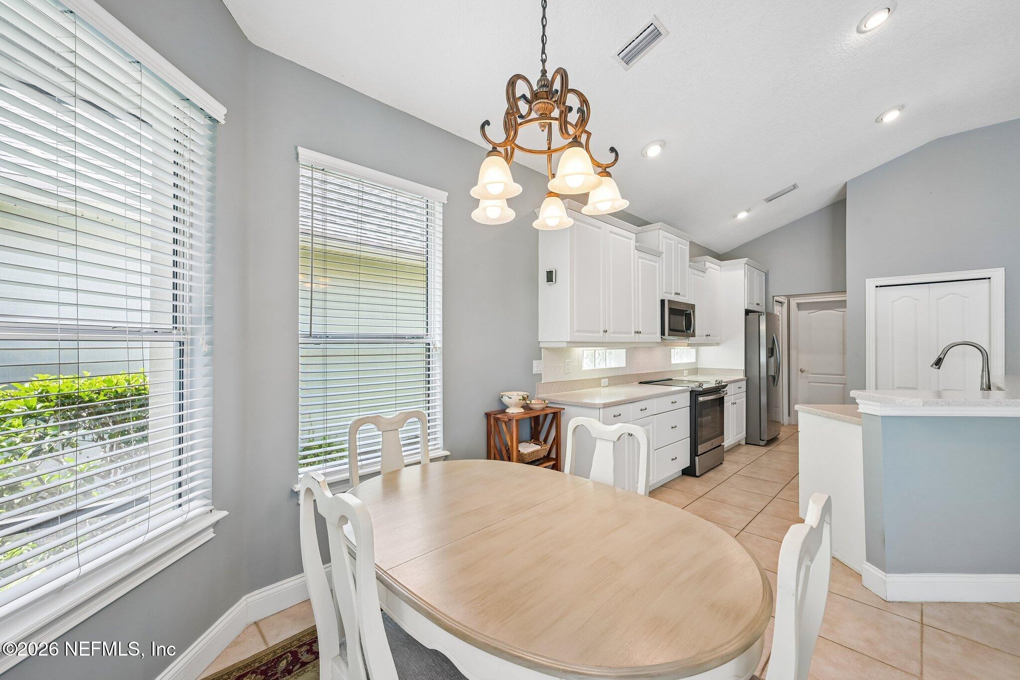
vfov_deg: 81.2
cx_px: 510
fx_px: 397
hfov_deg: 104.3
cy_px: 340
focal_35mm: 14
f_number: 8
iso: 180
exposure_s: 1/15
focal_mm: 14
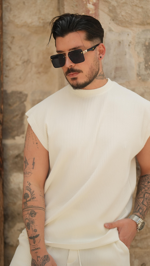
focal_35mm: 75
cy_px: 132
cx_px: 85
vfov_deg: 28.2
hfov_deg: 16.1
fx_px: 530
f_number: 1.3
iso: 320
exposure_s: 1/1000
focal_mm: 50
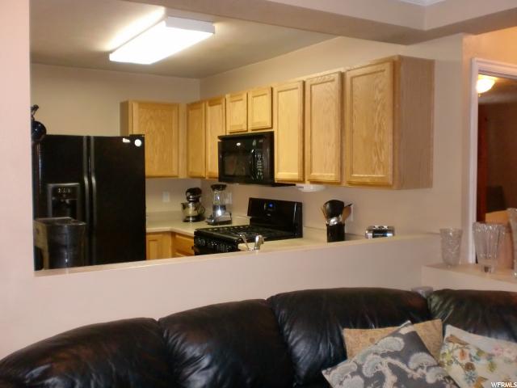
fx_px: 523
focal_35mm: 35
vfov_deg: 40.7
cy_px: 194
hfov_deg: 52.6
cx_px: 258
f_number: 3.1
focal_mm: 6.3
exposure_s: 1/60
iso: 400
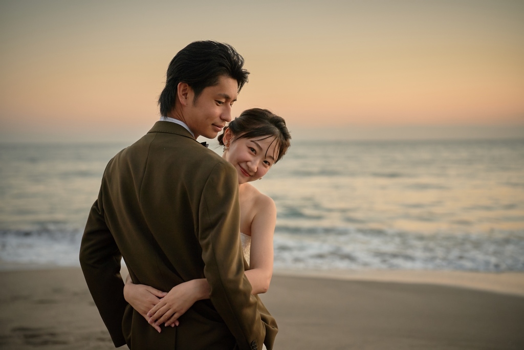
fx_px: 728
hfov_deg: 39.6
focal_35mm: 50
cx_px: 262
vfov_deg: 27.0
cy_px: 175
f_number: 2.2
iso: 160
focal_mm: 50
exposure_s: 1/640
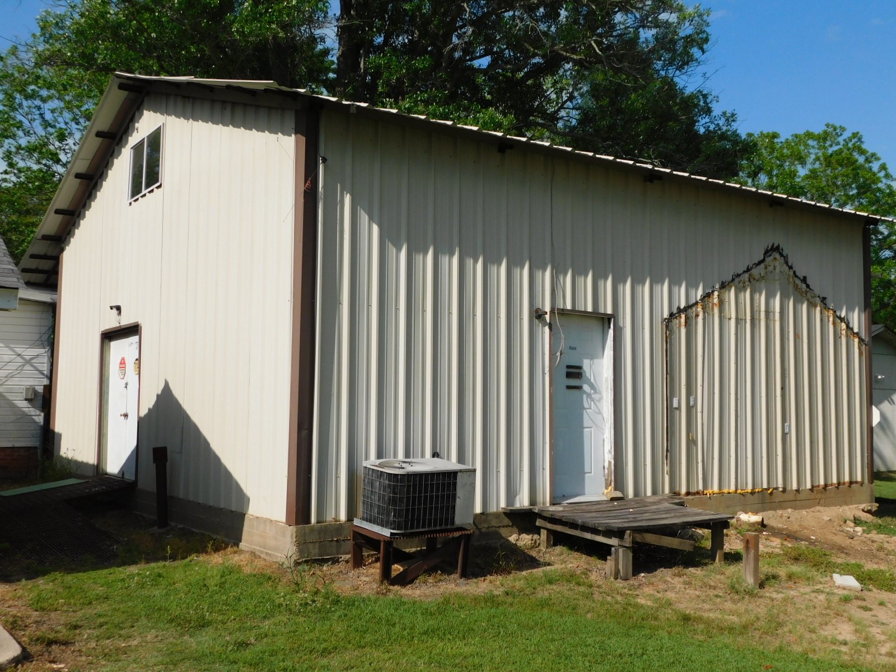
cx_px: 448
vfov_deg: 39.7
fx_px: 932
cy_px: 336
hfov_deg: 51.4
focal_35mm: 36
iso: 125
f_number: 7
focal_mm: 6.3
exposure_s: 1/500
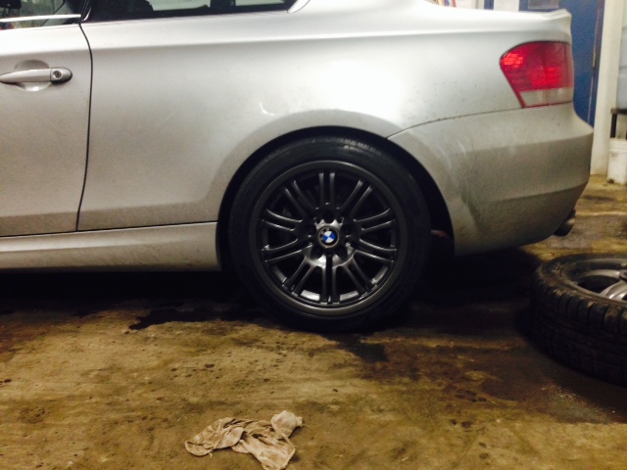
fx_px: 598
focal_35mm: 33
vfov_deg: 42.9
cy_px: 235
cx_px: 314
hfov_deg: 55.4
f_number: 2.4
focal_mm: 4.12
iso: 160
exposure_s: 1/20
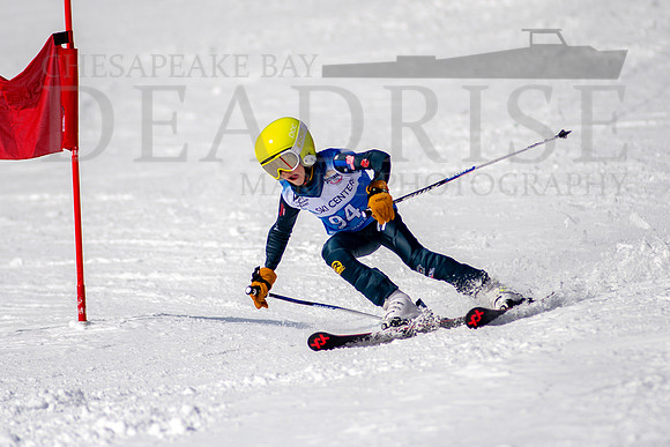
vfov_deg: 2.3
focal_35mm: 593
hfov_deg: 3.5
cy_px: 190
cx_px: 304
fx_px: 11039
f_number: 2.8
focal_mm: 300
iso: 100
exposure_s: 1/6400
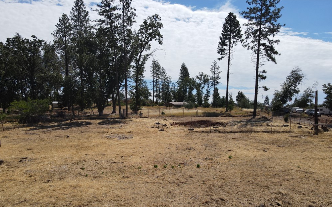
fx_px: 235
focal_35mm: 26
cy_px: 124
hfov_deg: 70.4
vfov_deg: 47.3
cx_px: 166
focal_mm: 4.5
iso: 100
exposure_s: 1/1250
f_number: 2.8
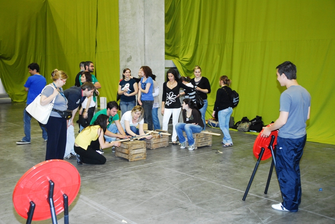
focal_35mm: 44
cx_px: 168
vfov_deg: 30.9
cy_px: 112
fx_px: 405
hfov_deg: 44.9
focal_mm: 29
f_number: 4
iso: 640
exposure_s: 1/30
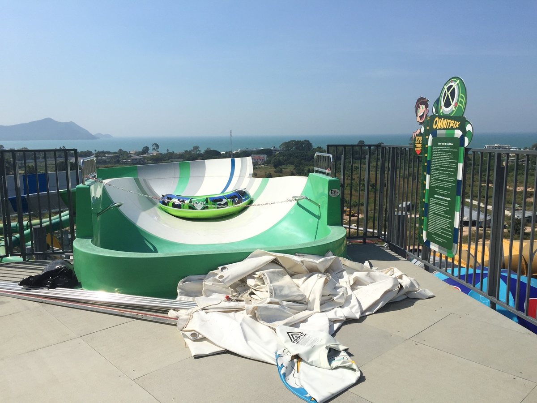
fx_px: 450
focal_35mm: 29
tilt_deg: -8.1
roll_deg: +0.0
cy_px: 202
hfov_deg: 61.7
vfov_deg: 48.2
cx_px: 268
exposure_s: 1/3968
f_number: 2.2
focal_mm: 4.15
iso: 32
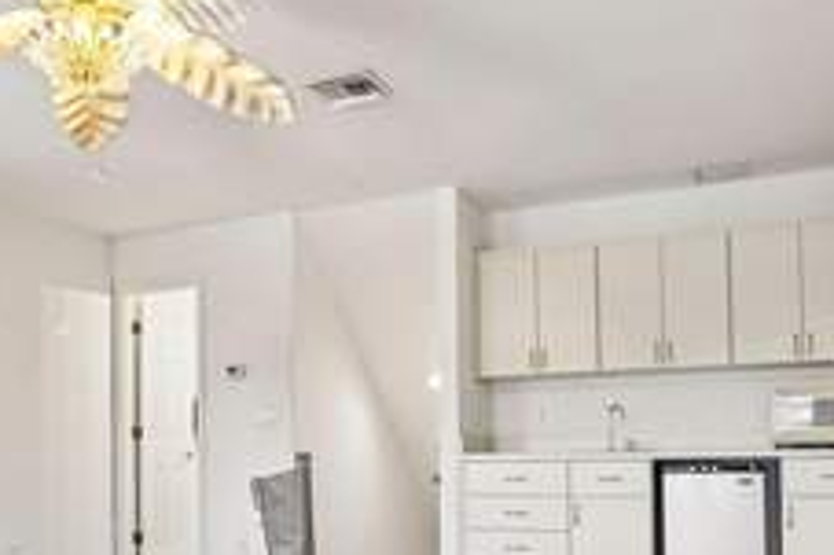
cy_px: 450
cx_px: 334
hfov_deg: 52.8
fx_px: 833
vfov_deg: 35.5
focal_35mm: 36
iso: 400
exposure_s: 1/10
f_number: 9
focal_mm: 17
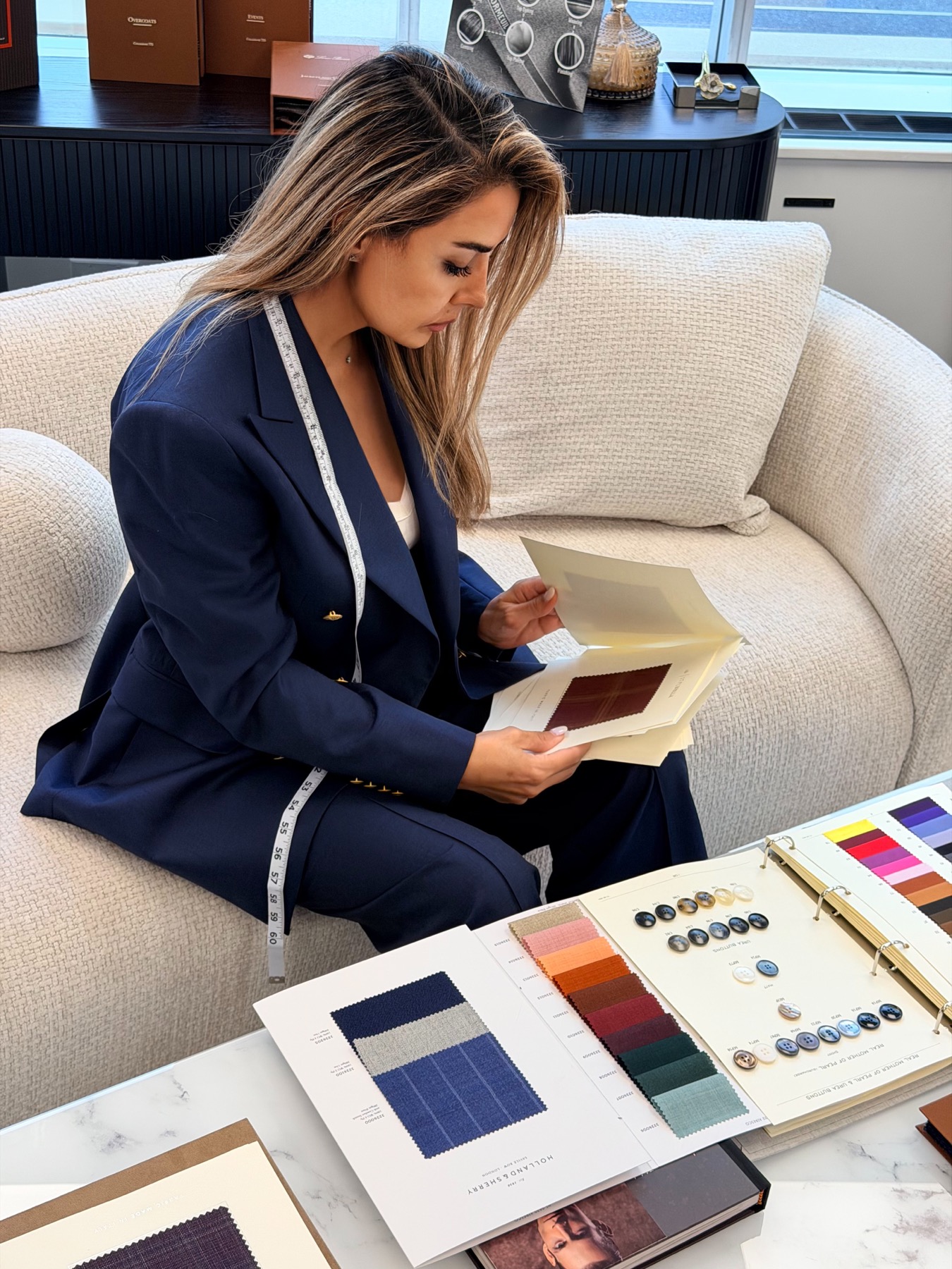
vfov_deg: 39.7
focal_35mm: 48
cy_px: 634
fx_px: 1760
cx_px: 476
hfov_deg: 30.3
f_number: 1.78
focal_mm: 6.76
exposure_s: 1/120
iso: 64
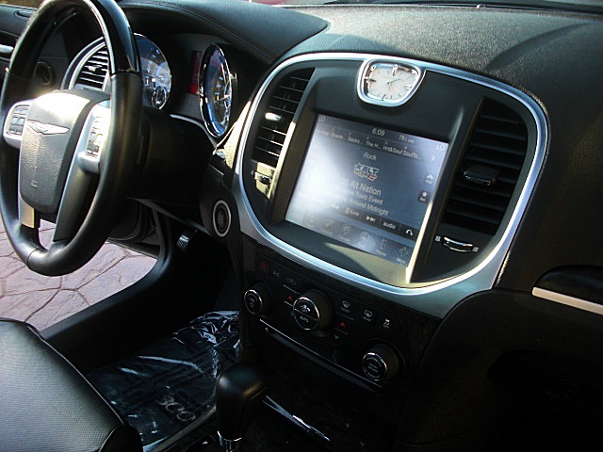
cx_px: 302
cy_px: 226
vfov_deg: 39.7
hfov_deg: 51.4
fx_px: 627
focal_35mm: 36
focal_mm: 6.3
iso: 100
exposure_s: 1/125
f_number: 2.8
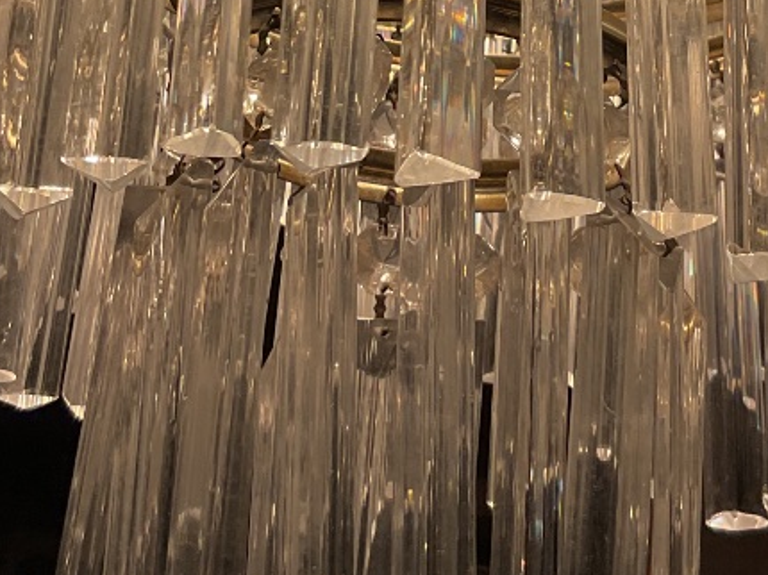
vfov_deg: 17.4
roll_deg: -3.7
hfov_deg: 24.0
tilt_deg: +32.8
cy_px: -105
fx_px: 1796
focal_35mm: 81
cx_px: 502
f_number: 1.8
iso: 16
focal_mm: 3
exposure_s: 1/155
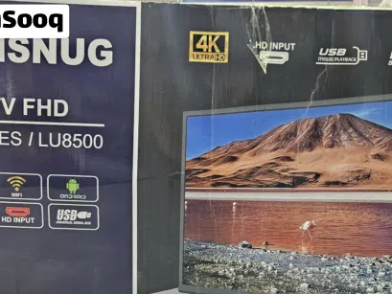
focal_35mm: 36
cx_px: 214
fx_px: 408
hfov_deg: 51.3
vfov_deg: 39.5
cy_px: 176
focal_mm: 5.4
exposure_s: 1/200
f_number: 1.8
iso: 500
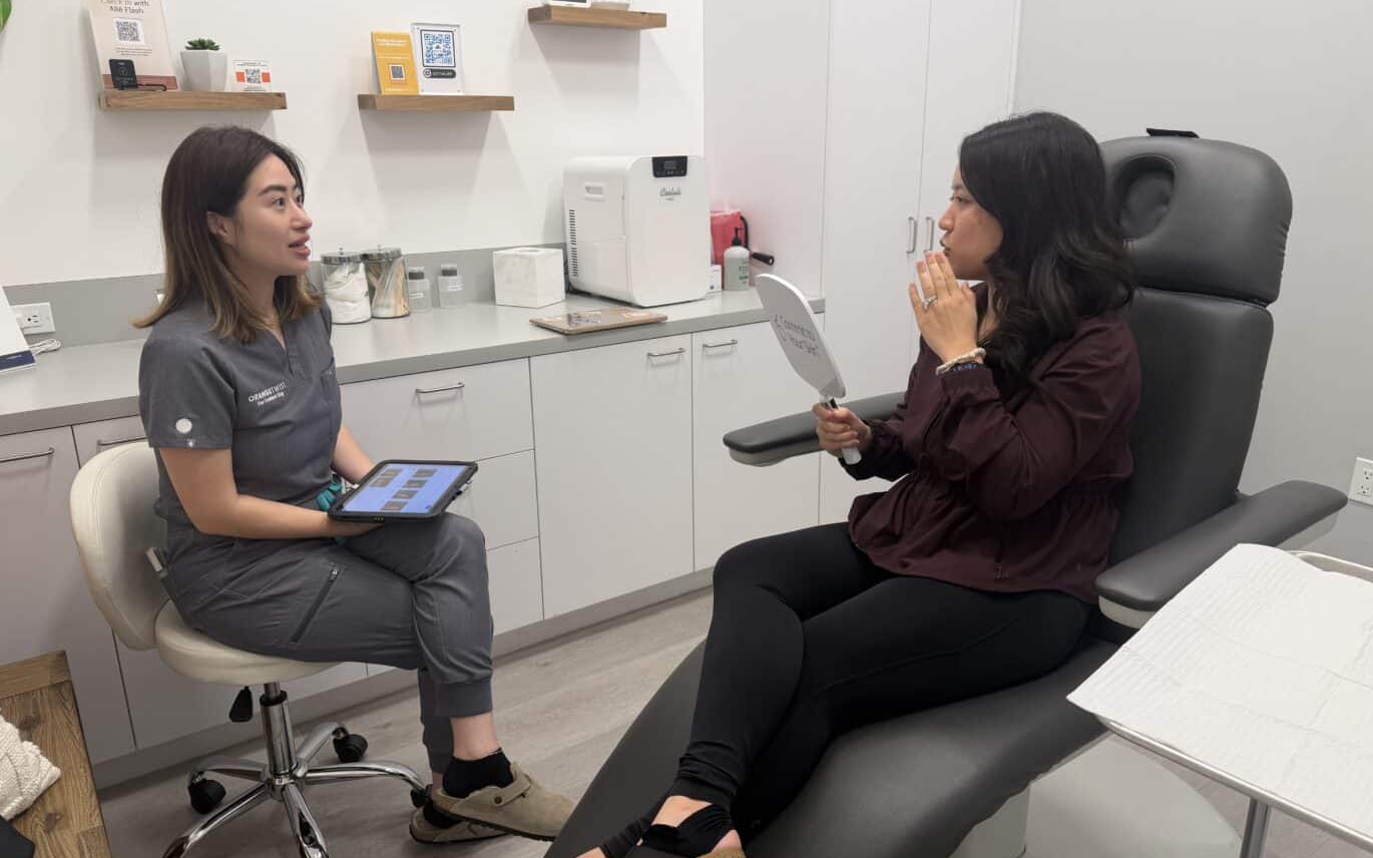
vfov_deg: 47.6
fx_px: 973
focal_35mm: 26
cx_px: 685
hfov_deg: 70.4
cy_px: 416
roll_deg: +1.0
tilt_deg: -17.9
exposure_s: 1/100
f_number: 1.78
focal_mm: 6.76
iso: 50
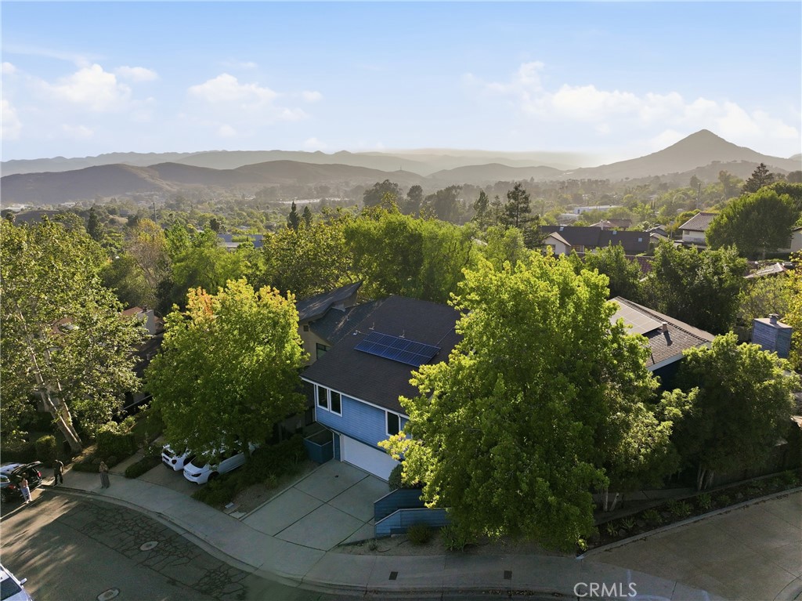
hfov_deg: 71.6
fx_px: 556
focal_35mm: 24
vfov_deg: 56.8
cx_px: 401
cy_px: 300
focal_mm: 12.3
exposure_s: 1/4000
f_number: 2.8
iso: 180
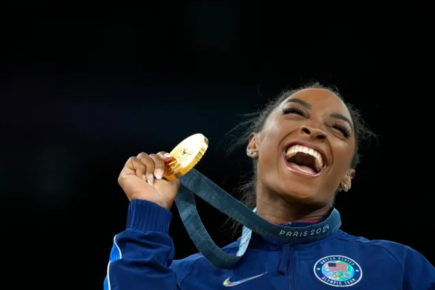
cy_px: 156
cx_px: 202
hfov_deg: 3.9
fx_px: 6380
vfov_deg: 2.6
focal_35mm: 528
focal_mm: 300
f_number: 2.8
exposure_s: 1/2000
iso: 2000
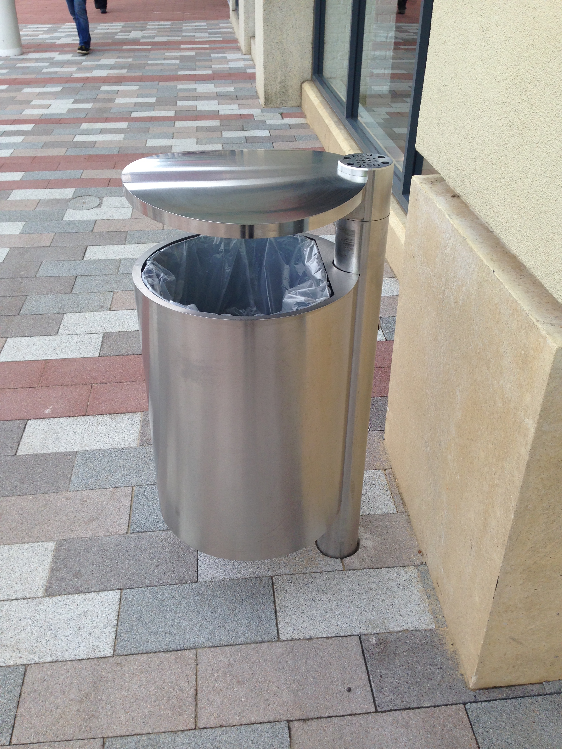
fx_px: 714
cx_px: 281
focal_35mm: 33
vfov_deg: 55.4
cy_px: 374
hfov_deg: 42.9
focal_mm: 4.12
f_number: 2.4
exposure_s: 1/274
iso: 50
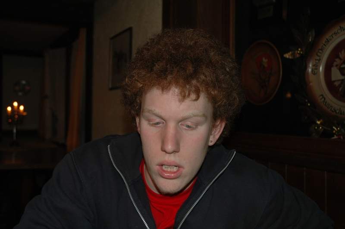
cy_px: 114
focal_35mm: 44
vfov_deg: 30.8
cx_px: 172
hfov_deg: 45.0
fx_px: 417
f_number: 4
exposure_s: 1/60
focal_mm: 29
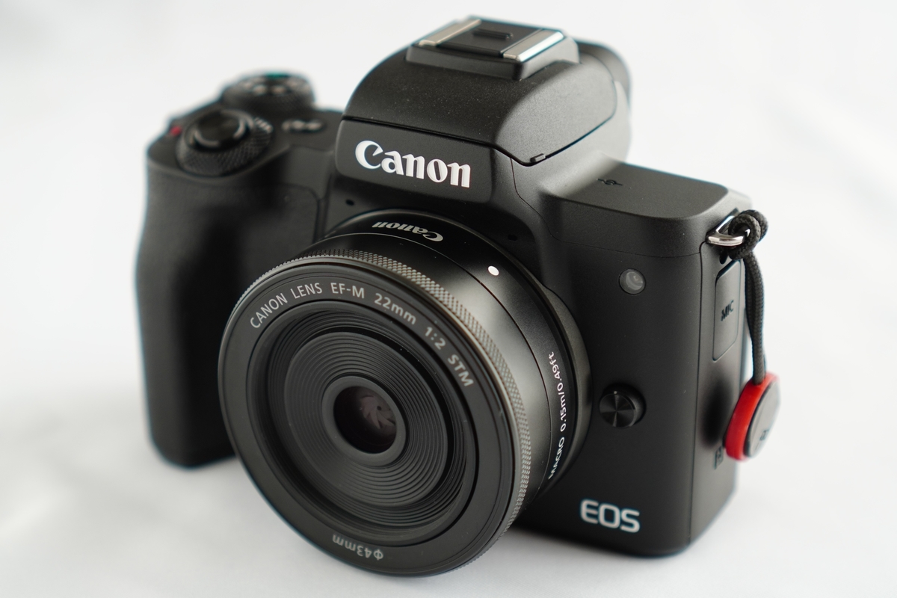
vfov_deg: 25.8
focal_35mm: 52
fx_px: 1308
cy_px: 299
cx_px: 448
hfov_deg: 37.9
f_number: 2.8
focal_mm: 35
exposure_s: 1/60
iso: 200
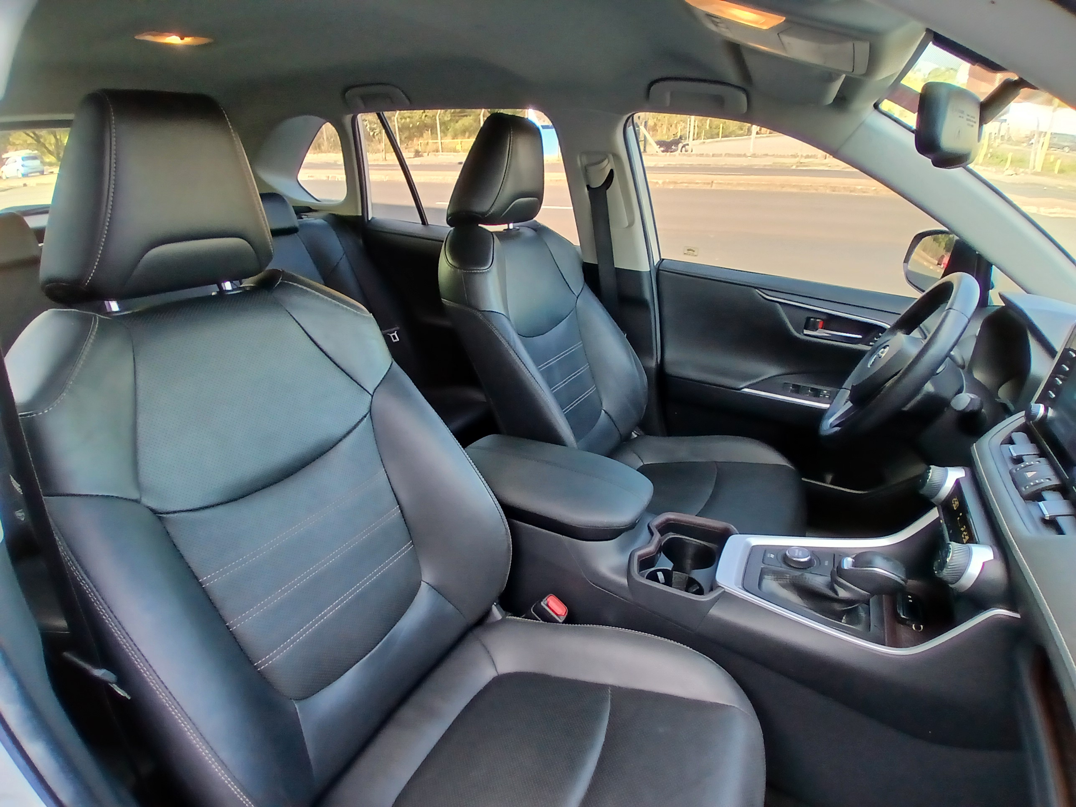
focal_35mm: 17
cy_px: 404
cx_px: 538
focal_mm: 1.4
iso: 64
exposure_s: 1/50
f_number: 2.2
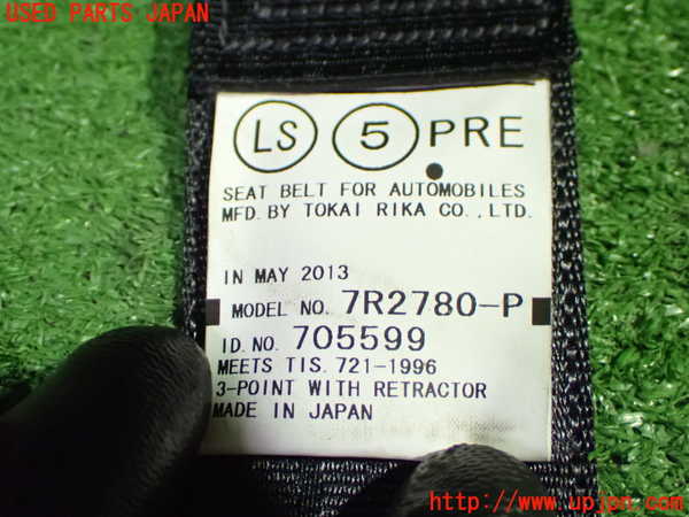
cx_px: 344
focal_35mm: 50
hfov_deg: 38.2
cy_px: 258
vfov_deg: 29.1
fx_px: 995
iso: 1250
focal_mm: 9.01
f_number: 3.2
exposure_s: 1/50
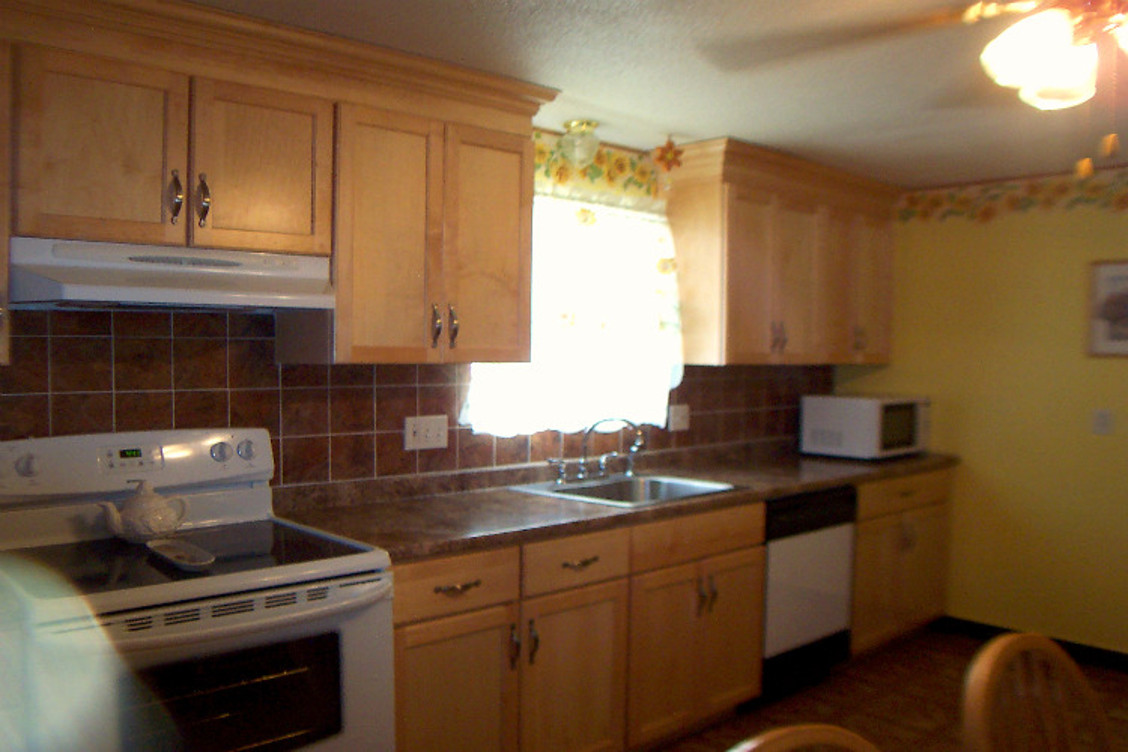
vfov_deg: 35.1
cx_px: 564
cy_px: 376
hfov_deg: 50.7
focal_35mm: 38
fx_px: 1191
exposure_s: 1/30
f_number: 2.8
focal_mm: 8
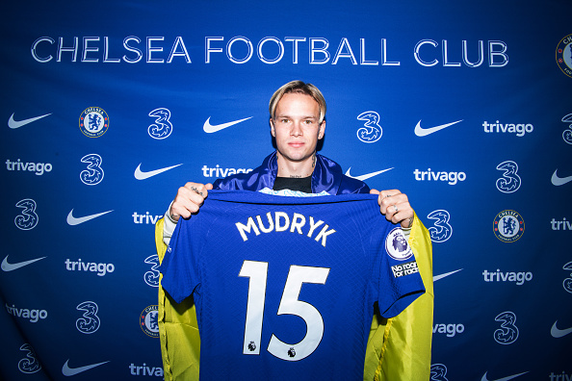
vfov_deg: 53.1
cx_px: 286
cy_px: 190
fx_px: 381
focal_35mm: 24
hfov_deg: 73.7
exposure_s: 1/200
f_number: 13
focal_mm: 24
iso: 400
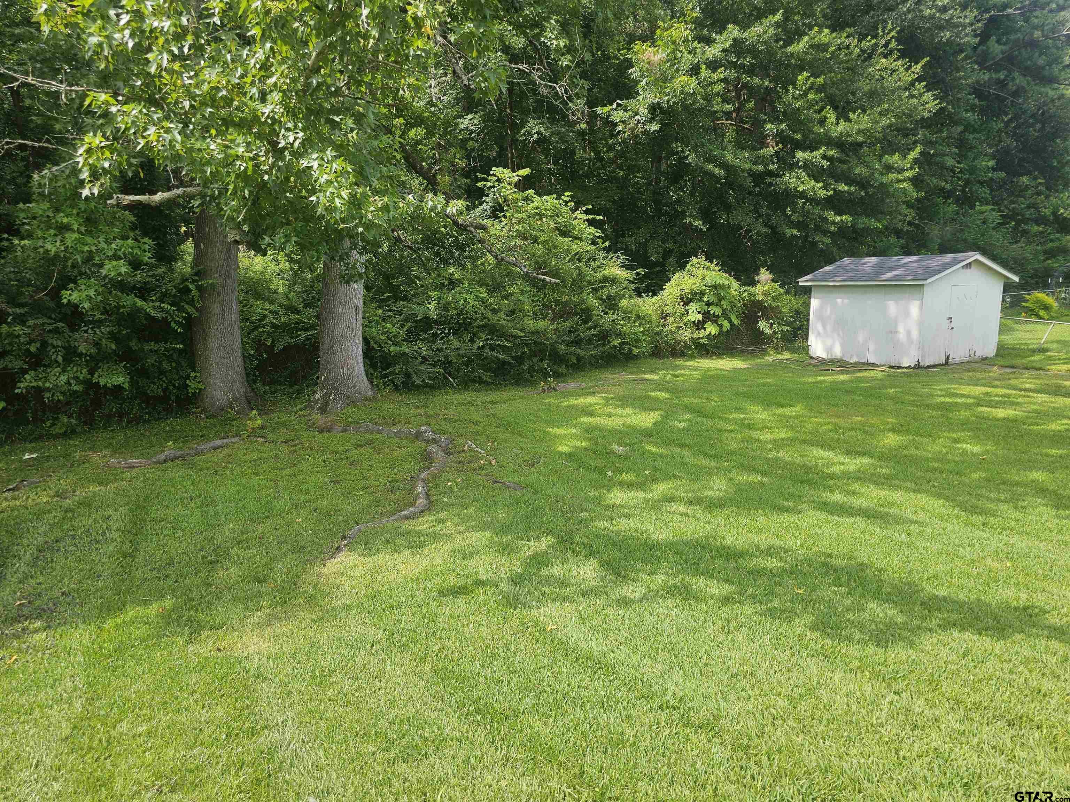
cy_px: 401
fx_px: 711
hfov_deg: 73.9
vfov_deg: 58.9
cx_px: 535
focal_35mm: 23
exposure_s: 1/346
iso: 10
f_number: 1.7
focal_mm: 6.3
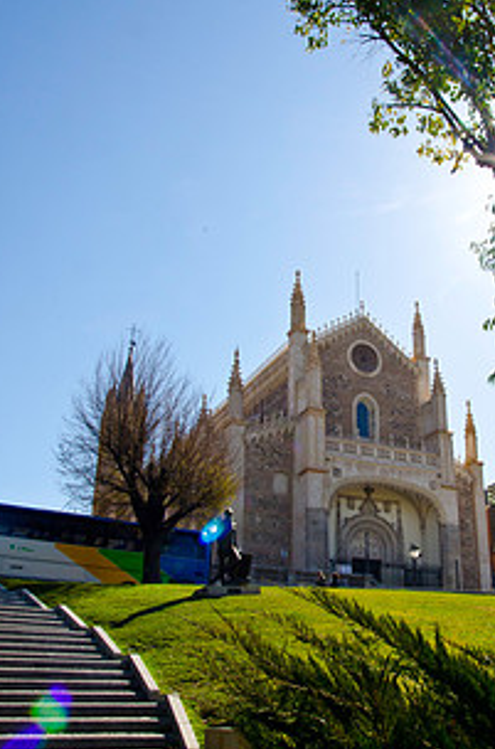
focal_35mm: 38
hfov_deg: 34.6
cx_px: 350
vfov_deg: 51.1
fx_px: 783
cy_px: 377
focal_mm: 17
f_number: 22
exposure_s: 1/100
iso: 250
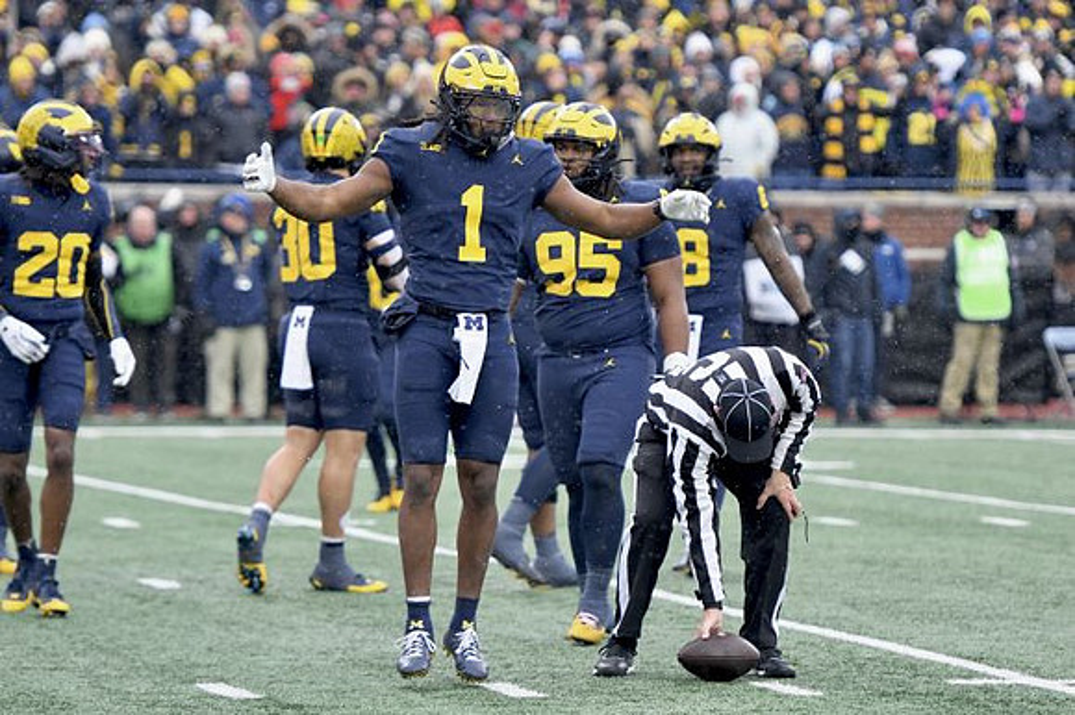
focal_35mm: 240
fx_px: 7162
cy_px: 358
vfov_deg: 5.7
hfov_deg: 8.6
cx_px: 538
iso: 800
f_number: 2.8
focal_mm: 160
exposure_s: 1/1000
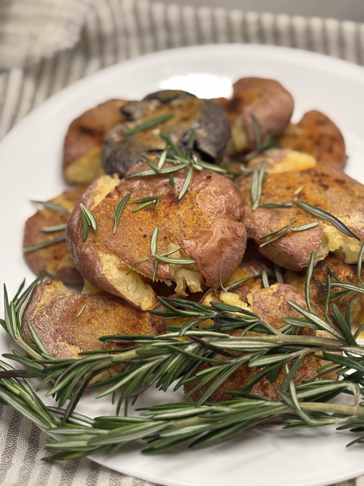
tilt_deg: -50.1
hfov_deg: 28.0
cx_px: 182
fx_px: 729
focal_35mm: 52
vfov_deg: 36.8
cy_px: 243
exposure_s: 1/39
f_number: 1.6
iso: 160
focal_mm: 5.96
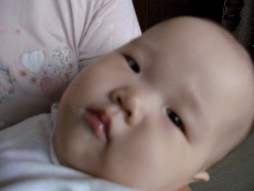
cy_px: 96
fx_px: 242
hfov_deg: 55.4
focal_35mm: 33
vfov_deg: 42.9
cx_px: 127
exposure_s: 1/125
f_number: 2.8
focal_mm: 7.1
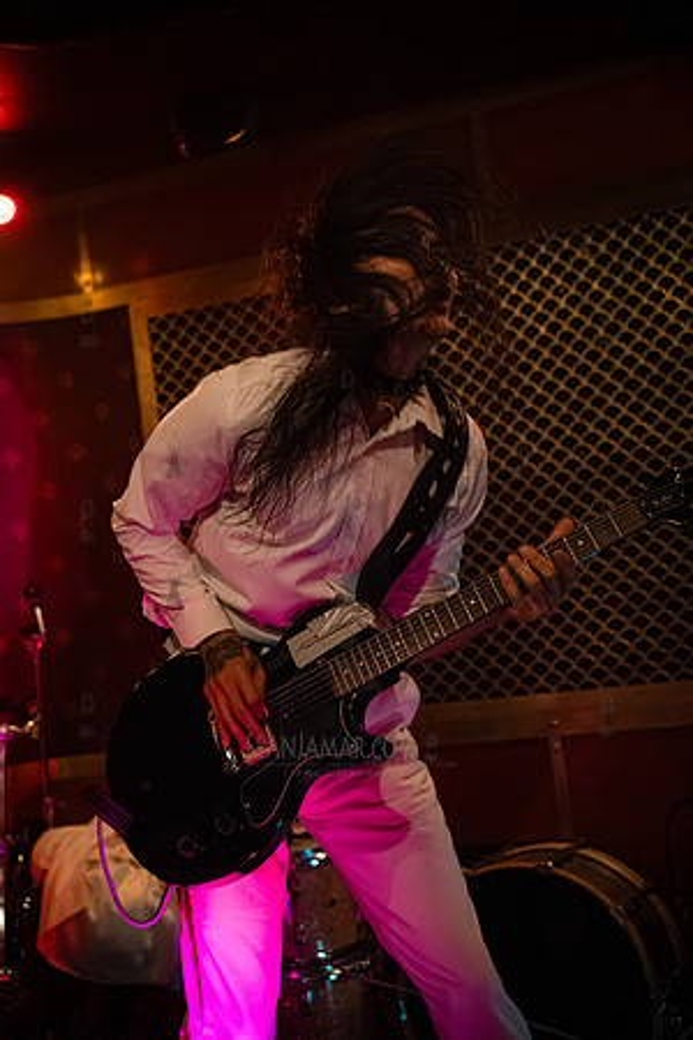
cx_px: 346
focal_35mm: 45
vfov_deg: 43.6
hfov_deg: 29.9
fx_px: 1299
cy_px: 520
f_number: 3.2
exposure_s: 1/320
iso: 16000
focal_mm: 45
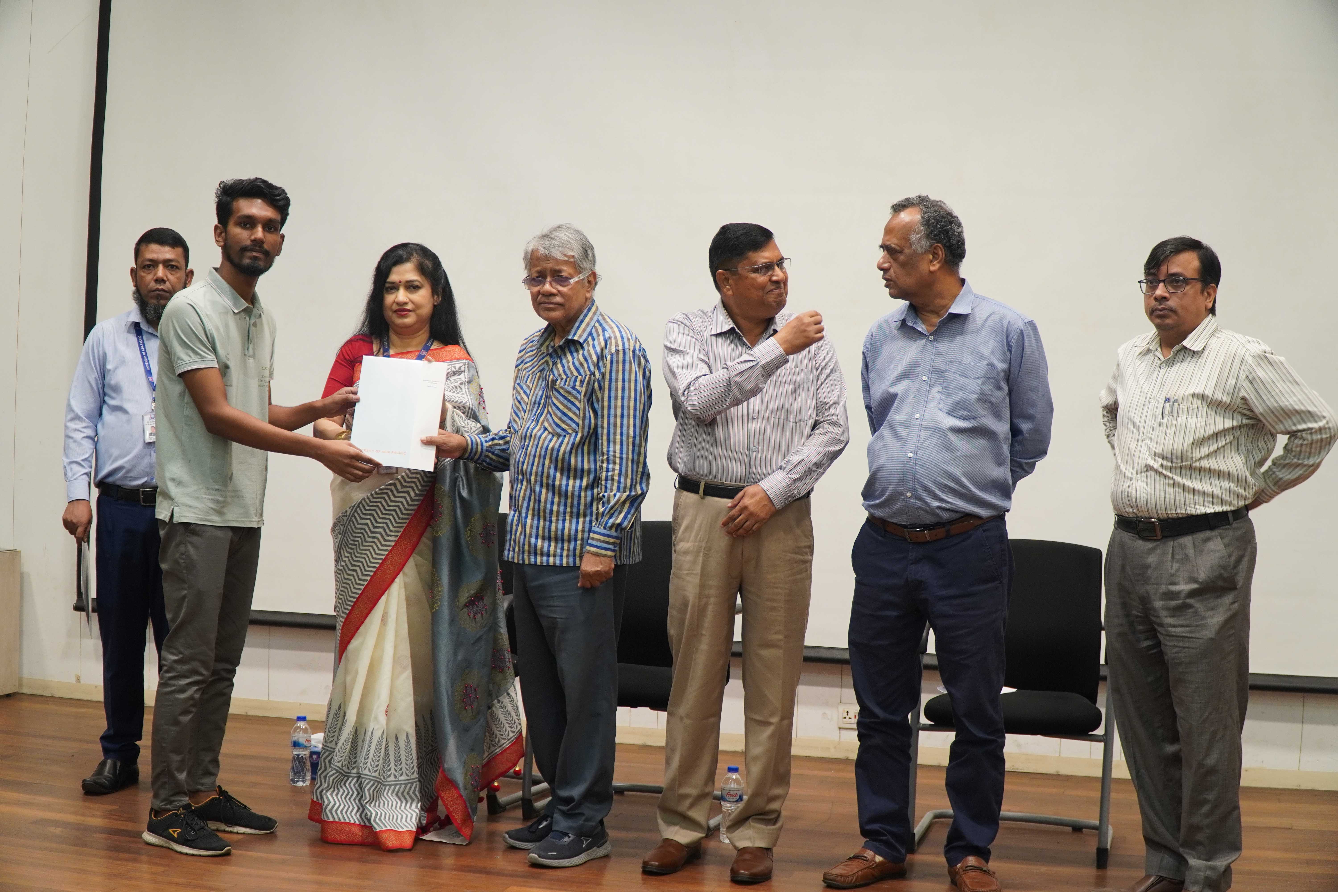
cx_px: 669
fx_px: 1784
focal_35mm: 48
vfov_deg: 28.1
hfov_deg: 41.1
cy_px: 446
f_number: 4
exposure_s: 1/50
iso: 640
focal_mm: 32
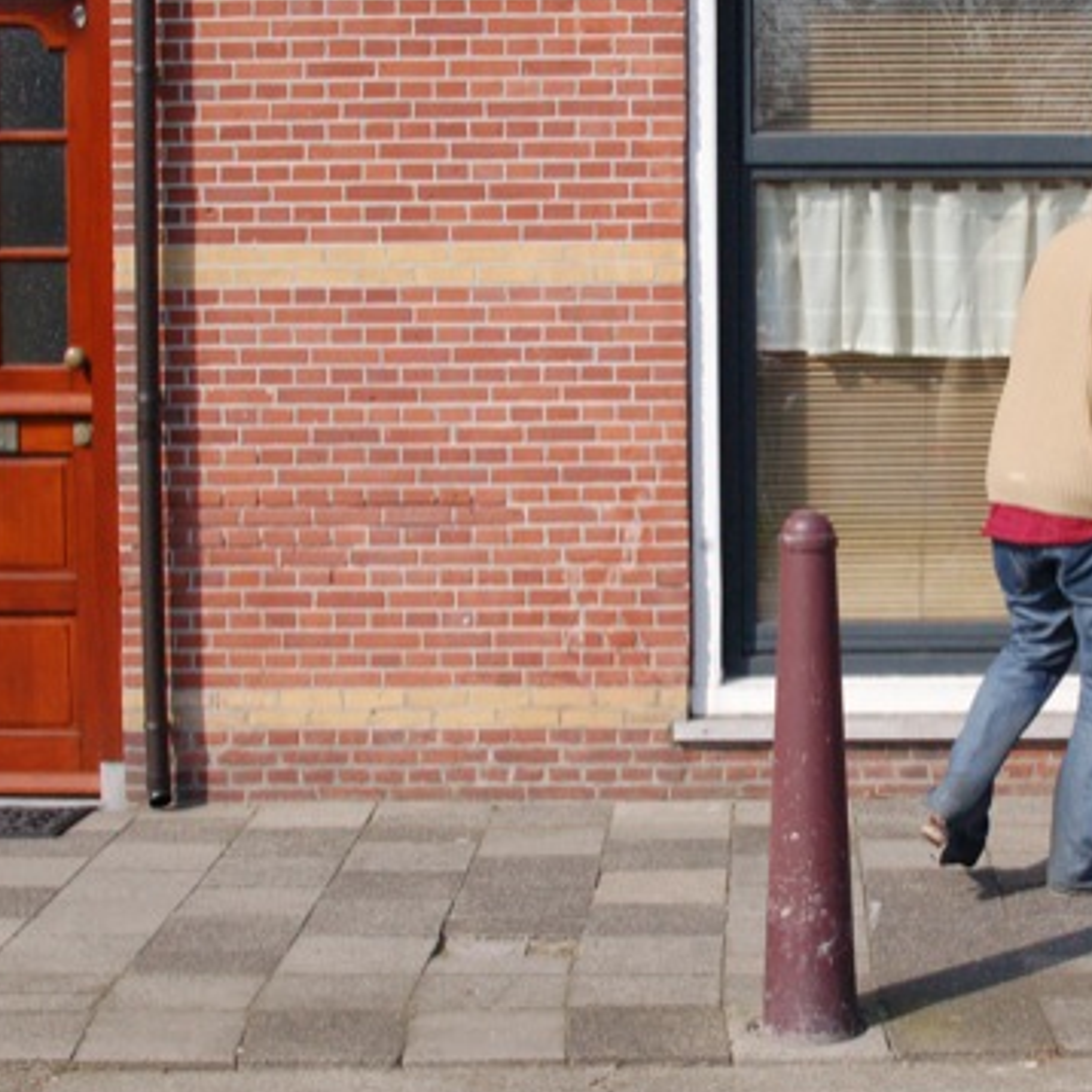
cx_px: 781
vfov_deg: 21.7
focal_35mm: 80
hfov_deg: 21.6
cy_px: 557
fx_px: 2847
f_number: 14
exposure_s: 1/800
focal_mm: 35
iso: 1600
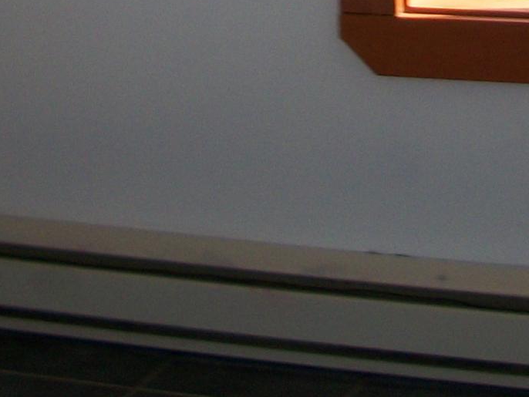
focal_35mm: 153
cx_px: 501
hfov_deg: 12.8
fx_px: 2339
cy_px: -462
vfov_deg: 9.0
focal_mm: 6.3
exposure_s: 1/100
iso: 80
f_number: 3.1
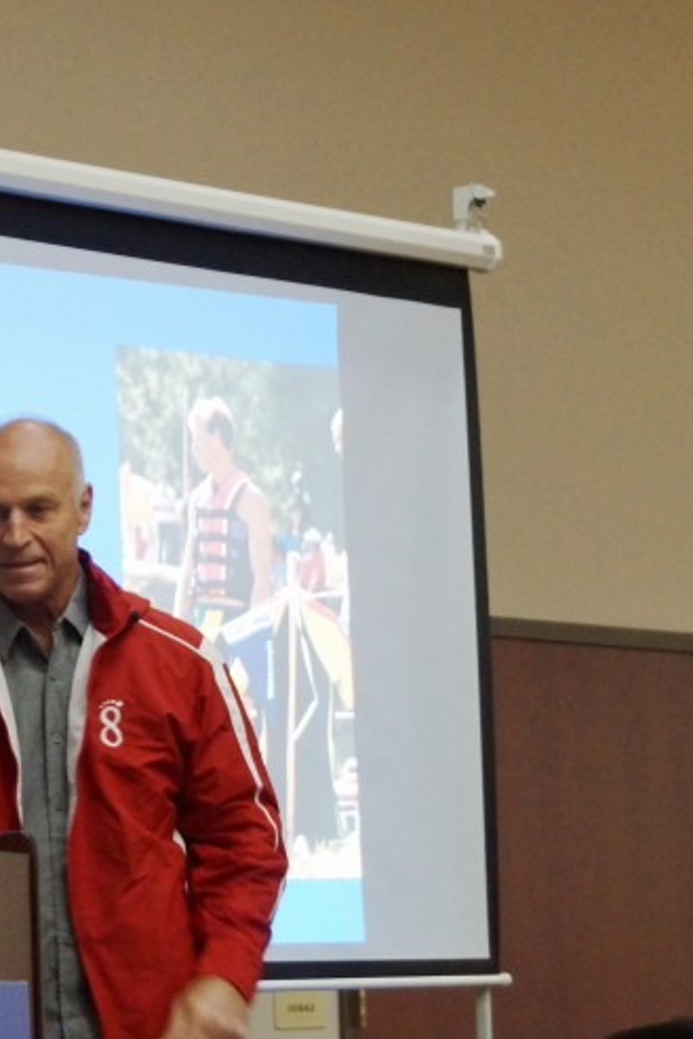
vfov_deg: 13.5
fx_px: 4386
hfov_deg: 9.0
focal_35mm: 152
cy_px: 689
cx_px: 73
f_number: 4.5
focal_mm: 50
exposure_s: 1/20
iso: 1600
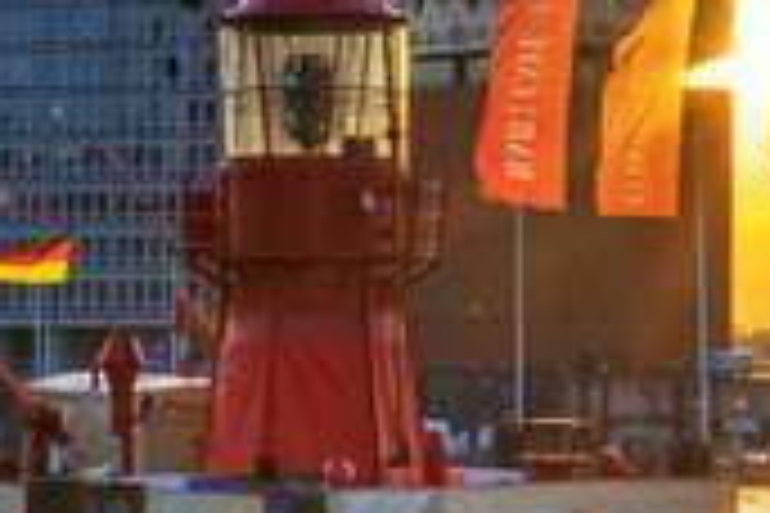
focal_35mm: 210
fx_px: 4491
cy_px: 385
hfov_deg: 9.8
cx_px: 392
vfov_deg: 6.5
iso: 100
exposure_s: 1/3200
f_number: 9
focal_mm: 35
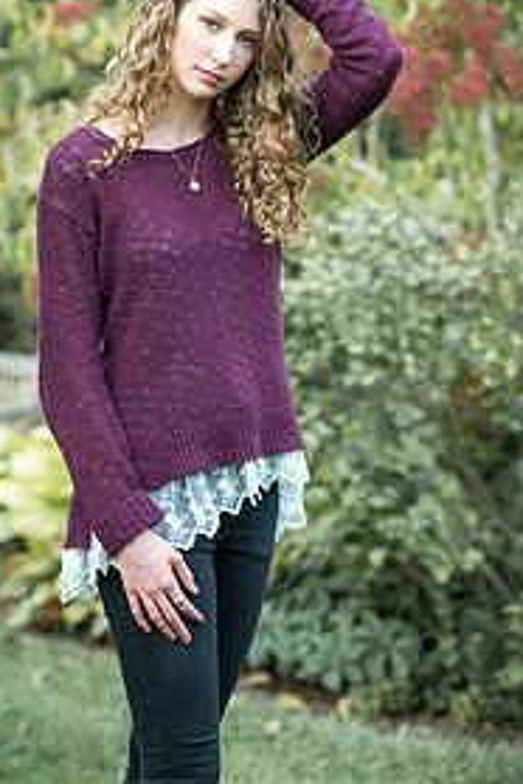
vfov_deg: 15.0
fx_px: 2985
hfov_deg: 10.0
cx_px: 211
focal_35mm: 137
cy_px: 320
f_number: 2.8
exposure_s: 1/200
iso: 100
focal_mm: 85
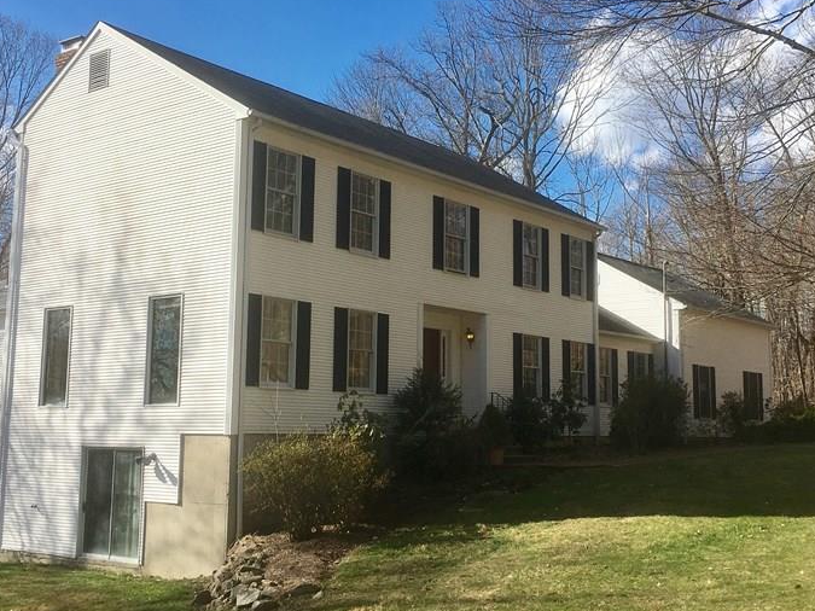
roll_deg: -0.4
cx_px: 417
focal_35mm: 44
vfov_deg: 32.9
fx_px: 1036
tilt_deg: +7.6
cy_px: 291
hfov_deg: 43.0
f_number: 2.2
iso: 25
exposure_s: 1/1603
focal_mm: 4.15
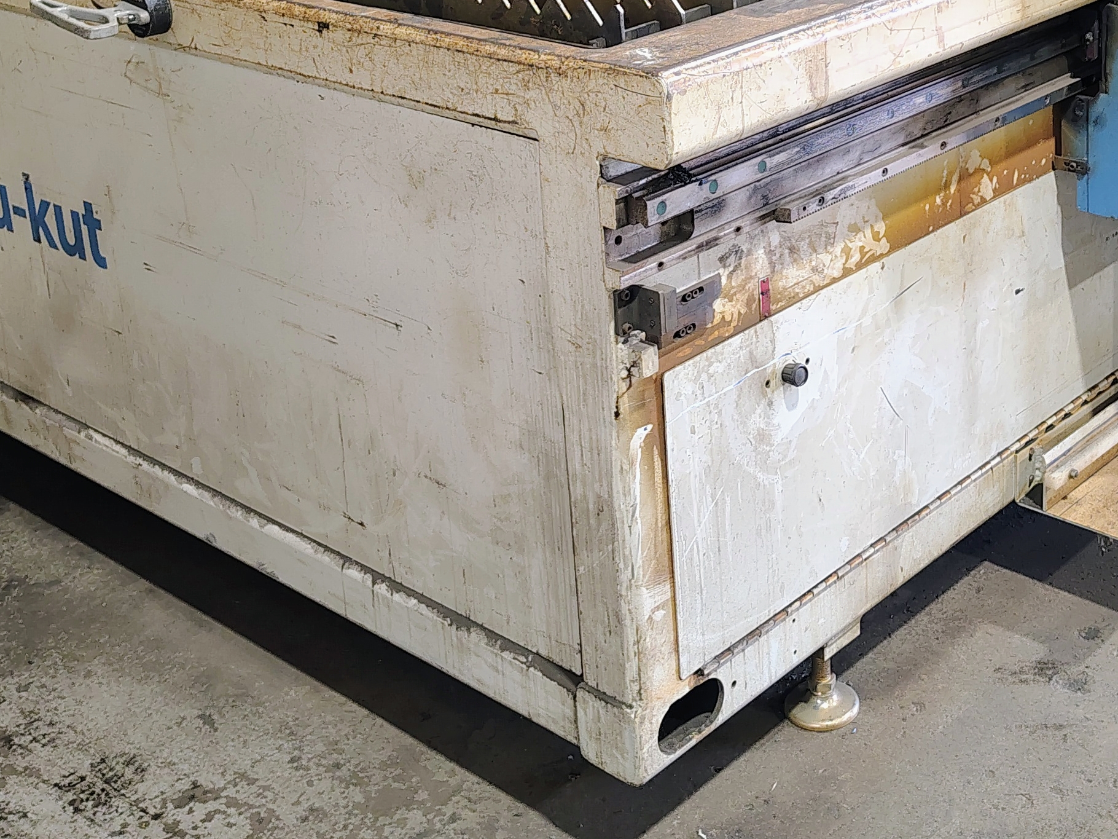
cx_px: 840
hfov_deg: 34.8
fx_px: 1744
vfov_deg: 26.0
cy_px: 49
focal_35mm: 54
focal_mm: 5.56
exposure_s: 1/60
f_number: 1.8
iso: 644
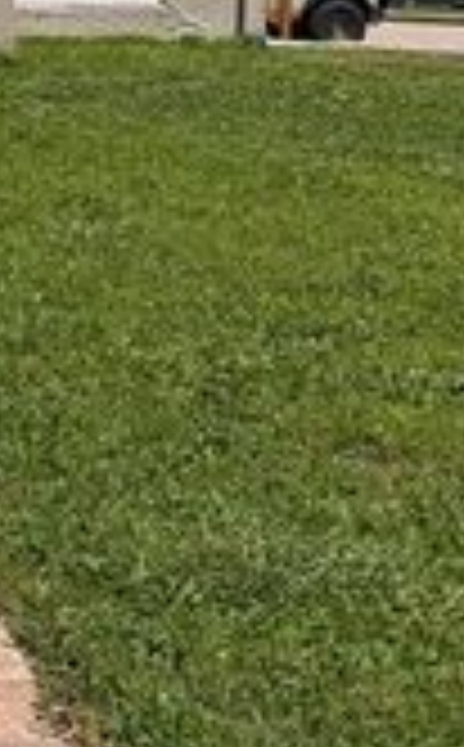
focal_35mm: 111
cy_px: 250
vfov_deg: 18.8
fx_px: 2258
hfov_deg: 10.5
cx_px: -563
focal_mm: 5.96
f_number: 1.6
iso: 50
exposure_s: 1/7813
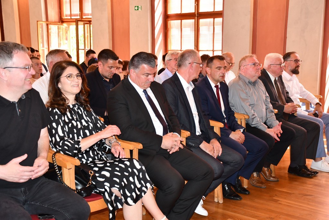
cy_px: 110
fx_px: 439
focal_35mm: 48
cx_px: 164
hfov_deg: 41.1
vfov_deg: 28.1
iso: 1400
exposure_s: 1/60
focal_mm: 32
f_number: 4
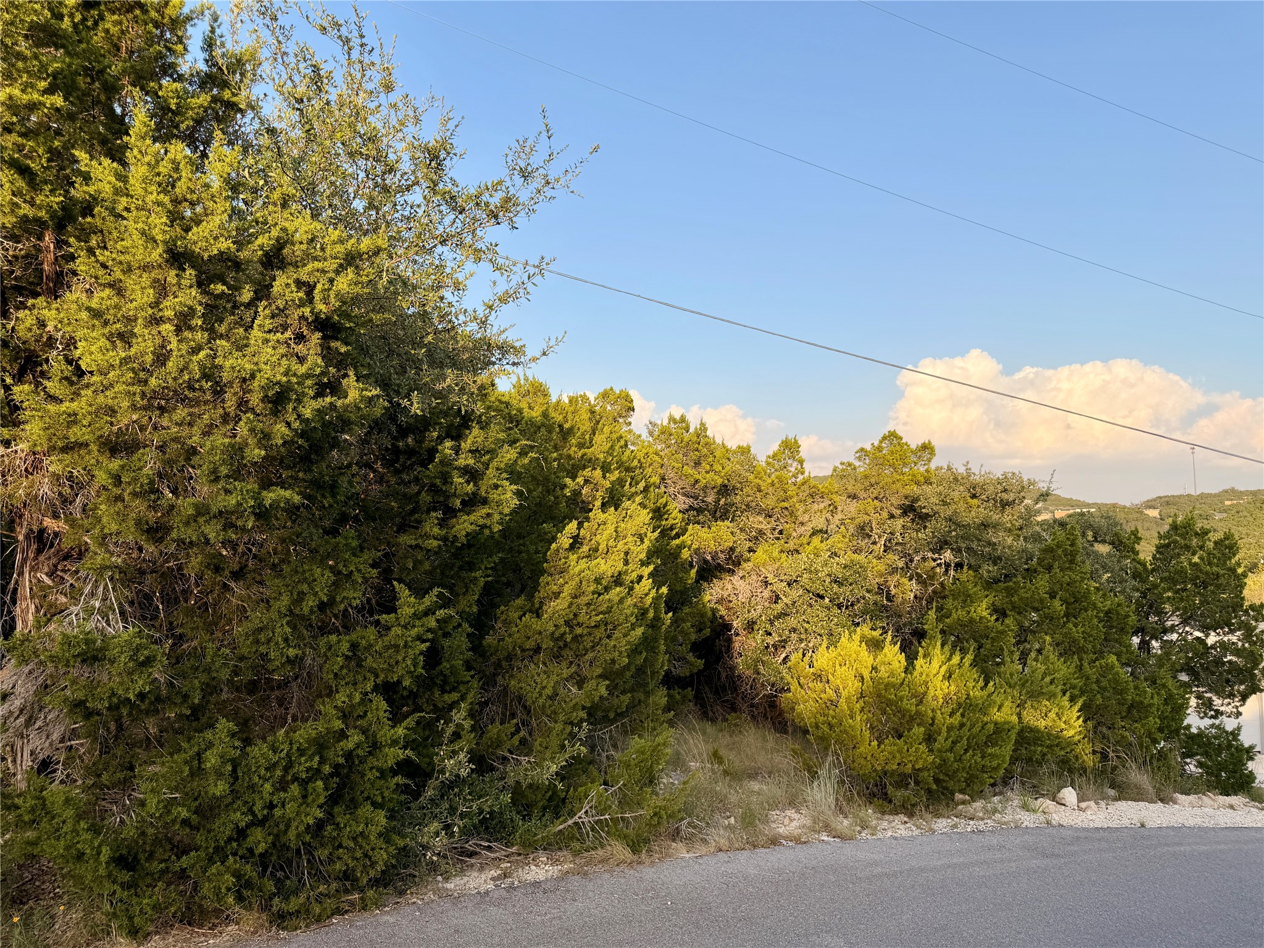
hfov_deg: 71.6
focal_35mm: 24
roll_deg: +0.9
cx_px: 632
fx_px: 876
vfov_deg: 56.8
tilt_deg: +4.4
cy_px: 474
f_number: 1.78
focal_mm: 6.76
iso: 80
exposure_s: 1/2000
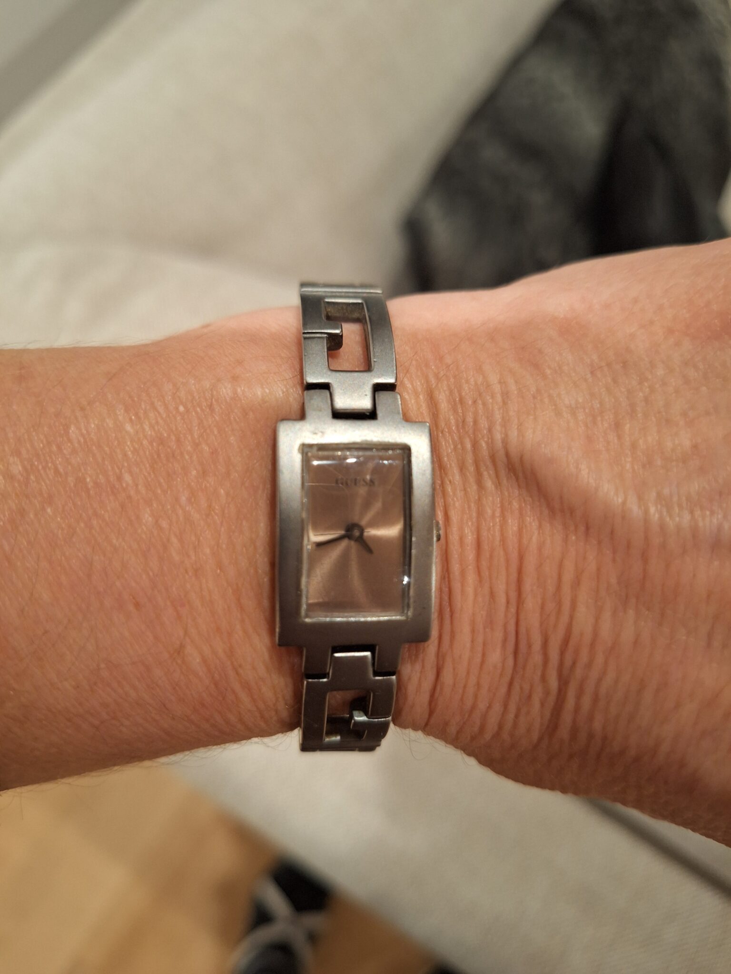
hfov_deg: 58.9
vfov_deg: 73.9
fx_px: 648
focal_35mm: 23
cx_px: 366
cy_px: 487
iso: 320
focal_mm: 5.54
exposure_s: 1/24
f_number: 1.8
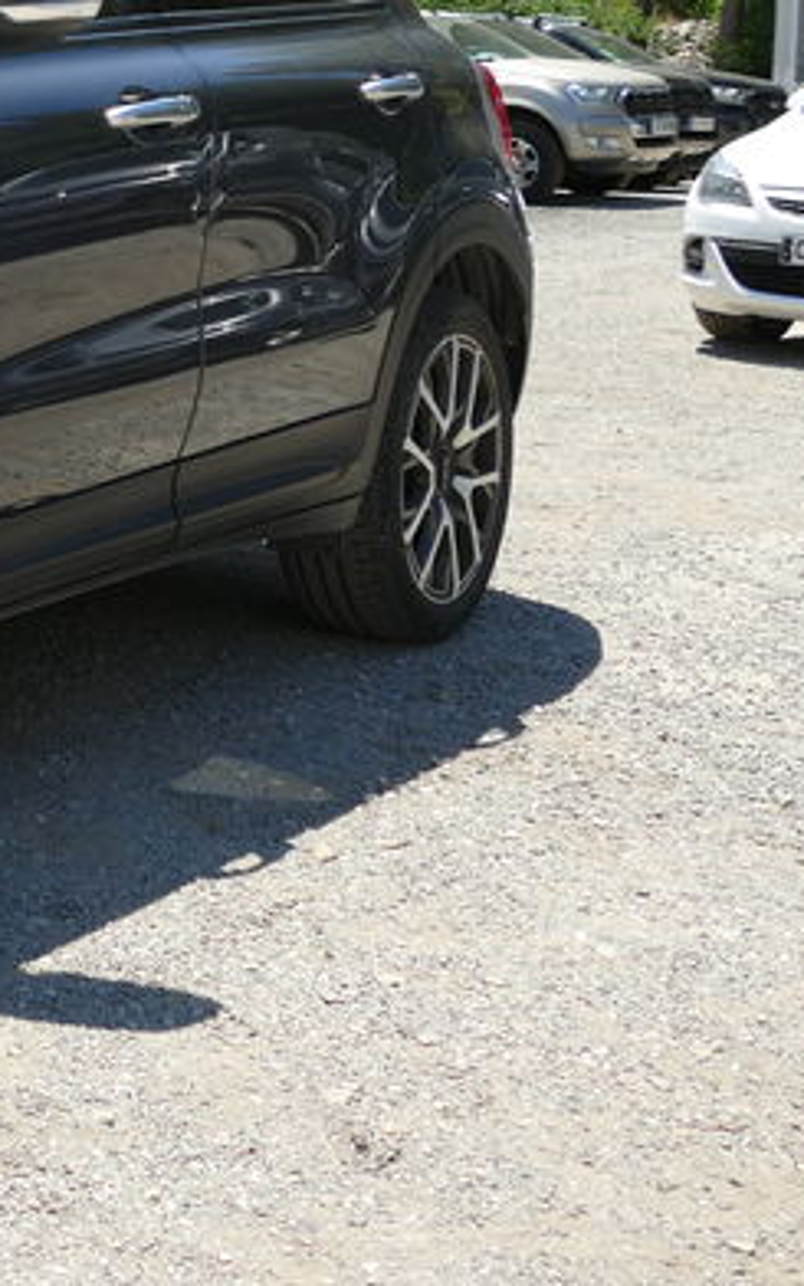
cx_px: -656
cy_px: 228
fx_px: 2279
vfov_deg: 30.6
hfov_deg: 16.6
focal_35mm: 65
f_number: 2.8
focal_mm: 9.12
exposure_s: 1/1300
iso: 125
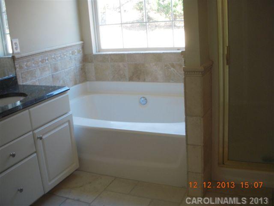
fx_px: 301
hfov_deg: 49.0
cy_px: 103
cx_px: 137
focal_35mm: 38
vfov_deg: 37.7
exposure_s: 1/30
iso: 200
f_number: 3.3
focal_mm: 6.3
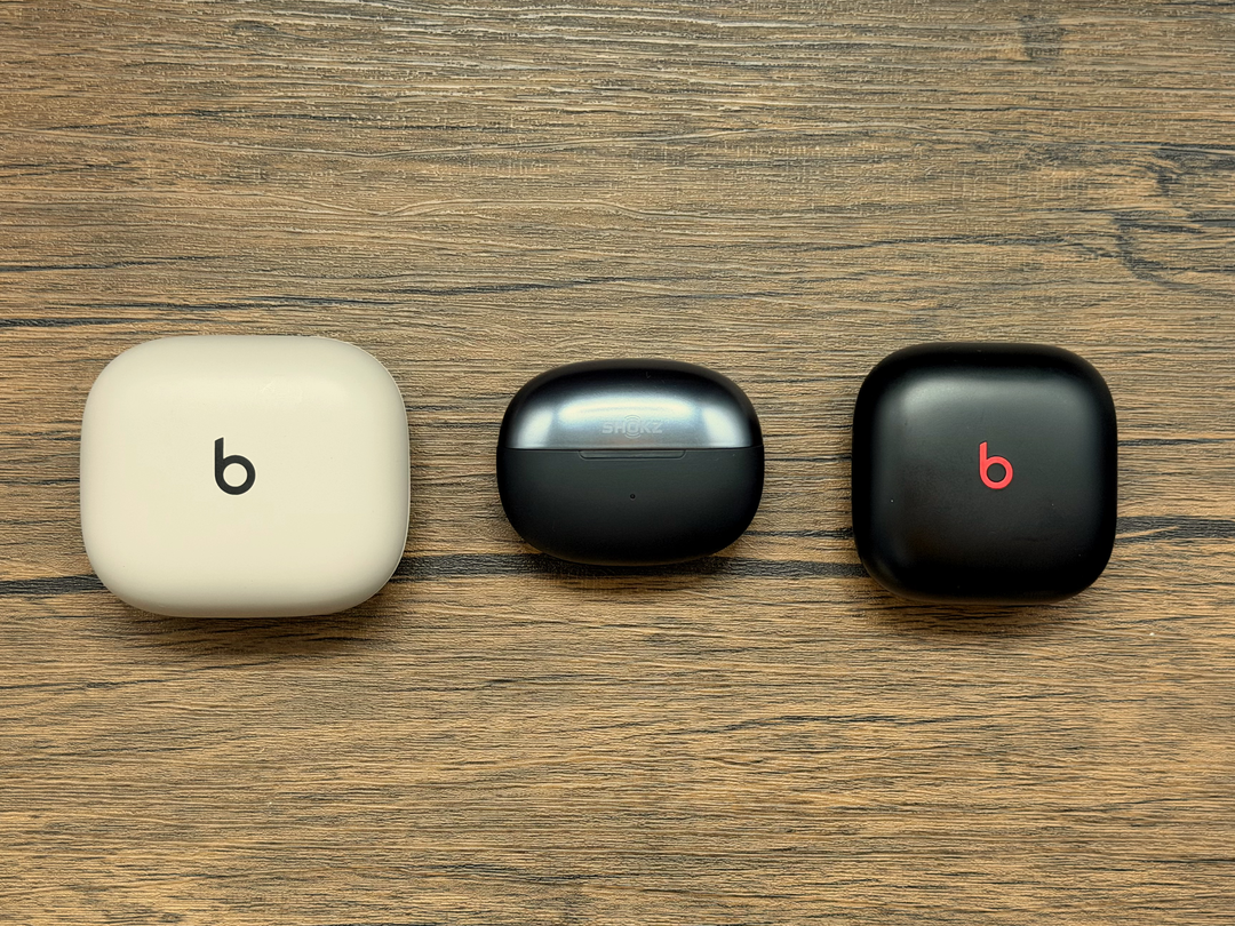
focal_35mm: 48
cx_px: 618
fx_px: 1713
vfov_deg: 30.3
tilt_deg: -89.2
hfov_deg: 39.7
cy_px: 463
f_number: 1.78
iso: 250
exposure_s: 1/59
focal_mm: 6.76
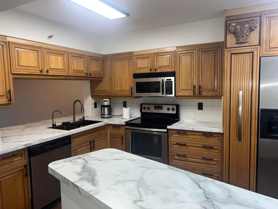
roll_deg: +1.8
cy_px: 104
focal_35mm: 26
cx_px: 139
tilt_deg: -4.6
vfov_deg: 53.1
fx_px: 209
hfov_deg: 67.3
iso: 64
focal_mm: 5.7
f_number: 1.5
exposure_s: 1/120
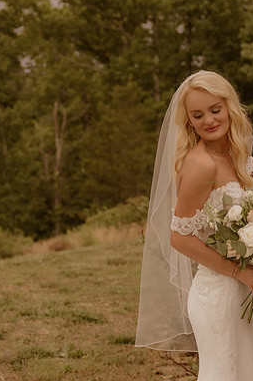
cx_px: 249
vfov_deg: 21.9
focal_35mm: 93
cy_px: 190
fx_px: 981
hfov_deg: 14.5
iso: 1000
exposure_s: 1/1250
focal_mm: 41
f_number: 3.2
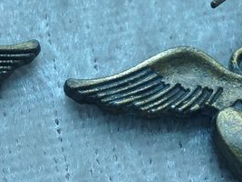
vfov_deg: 11.3
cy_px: 80
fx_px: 915
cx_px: 34
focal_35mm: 131
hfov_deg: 14.9
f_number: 2.4
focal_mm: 4.28
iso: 50
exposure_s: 1/40
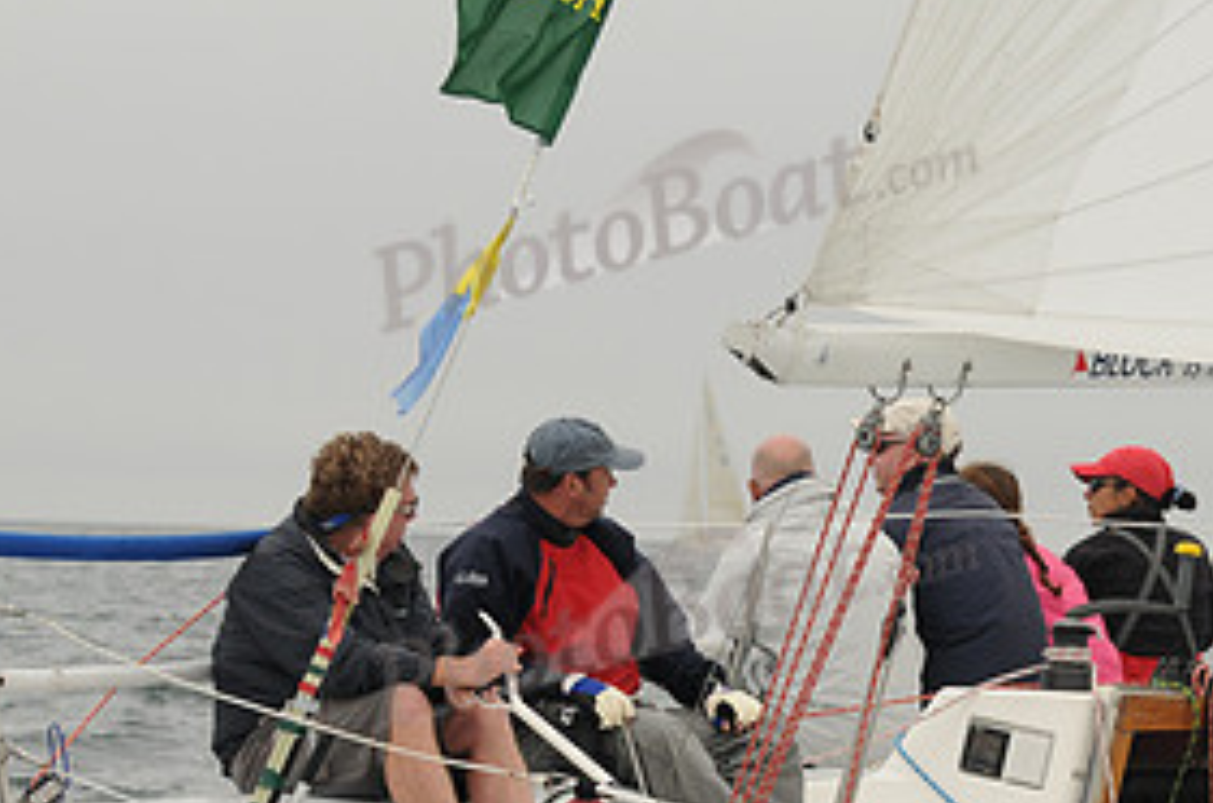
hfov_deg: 9.4
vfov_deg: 6.3
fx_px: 7295
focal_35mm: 217
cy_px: 779
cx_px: 1200
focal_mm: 70
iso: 200
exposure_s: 1/640
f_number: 5.6
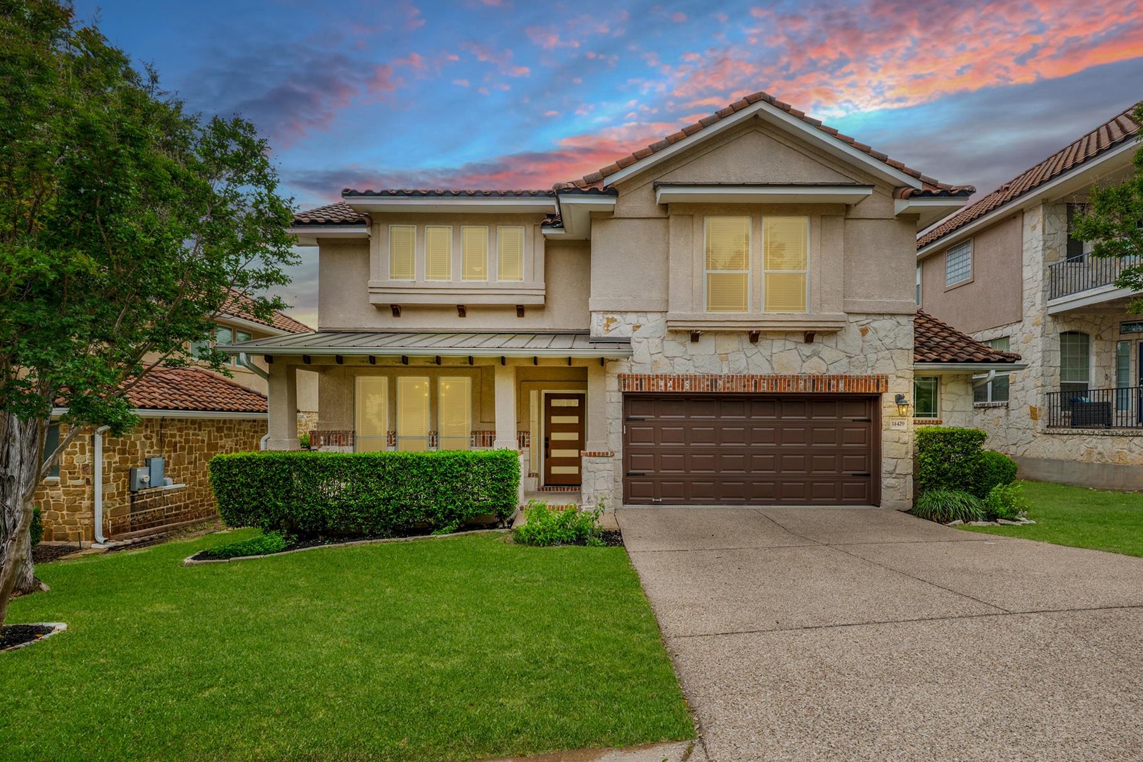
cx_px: 596
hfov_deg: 91.4
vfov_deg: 68.4
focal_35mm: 18
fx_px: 558
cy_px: 424
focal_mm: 15.5
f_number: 8
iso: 250
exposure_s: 1/320
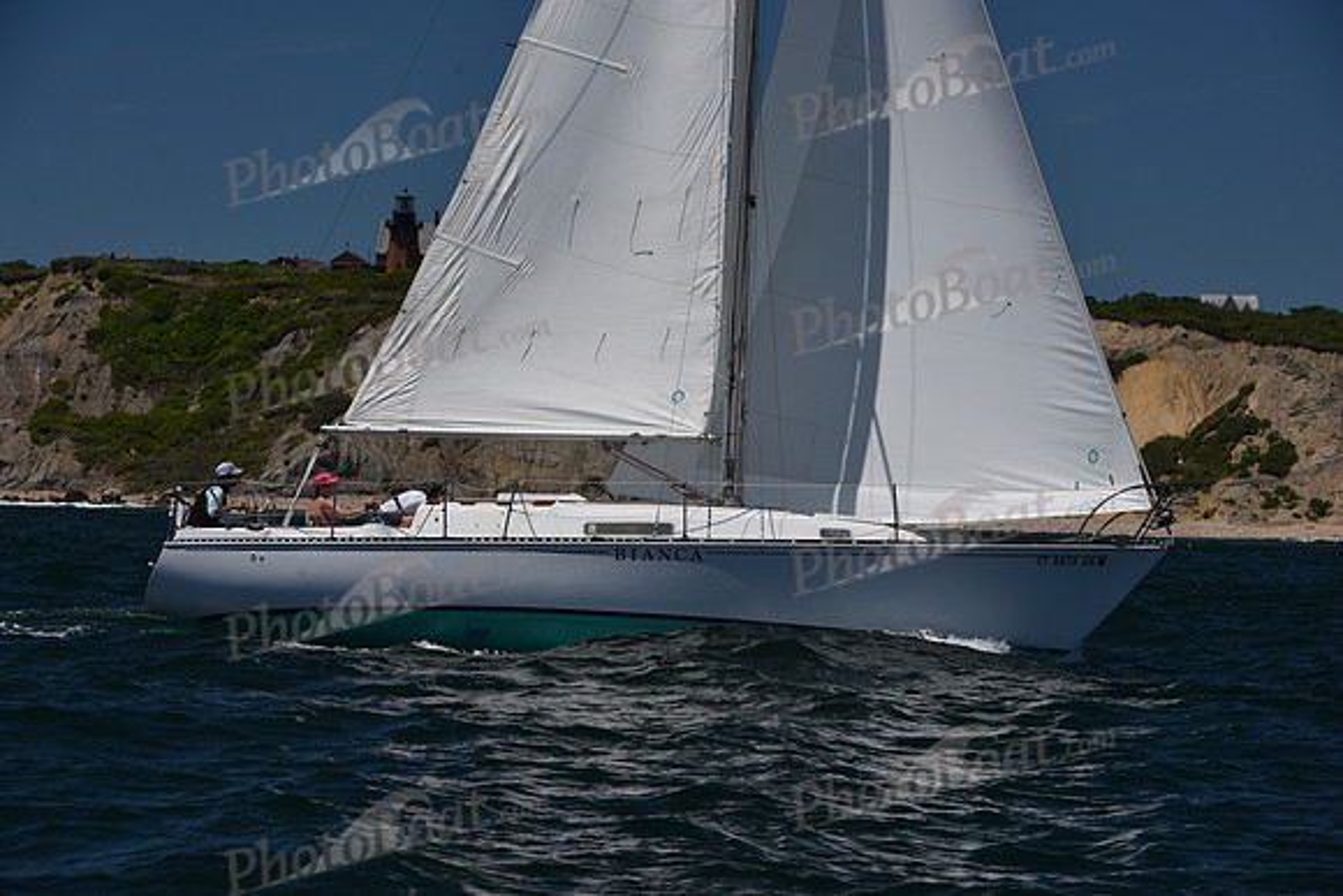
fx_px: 4552
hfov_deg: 16.8
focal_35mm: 122
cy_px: 448
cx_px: 672
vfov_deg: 11.2
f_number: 10
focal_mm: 122
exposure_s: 1/800
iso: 250
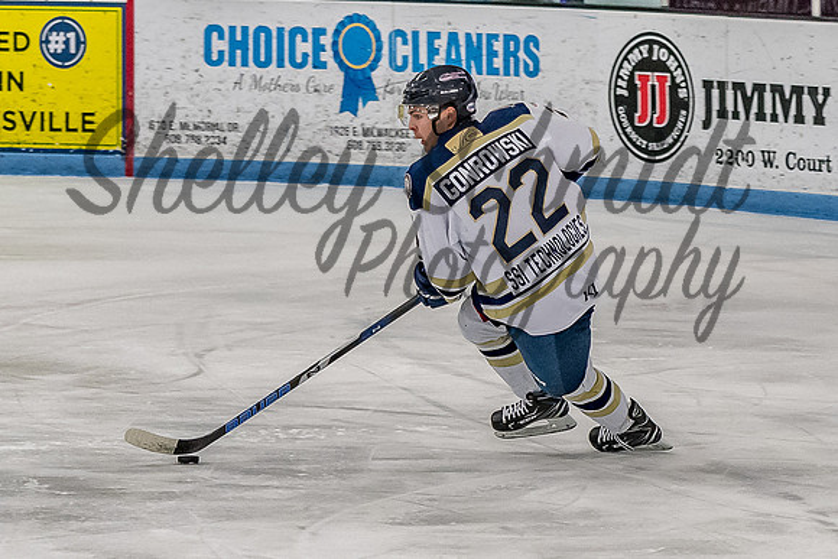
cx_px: 527
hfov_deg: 5.6
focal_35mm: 366
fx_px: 8530
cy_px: 210
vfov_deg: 3.8
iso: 1600
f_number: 3.2
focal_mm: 102
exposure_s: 1/800
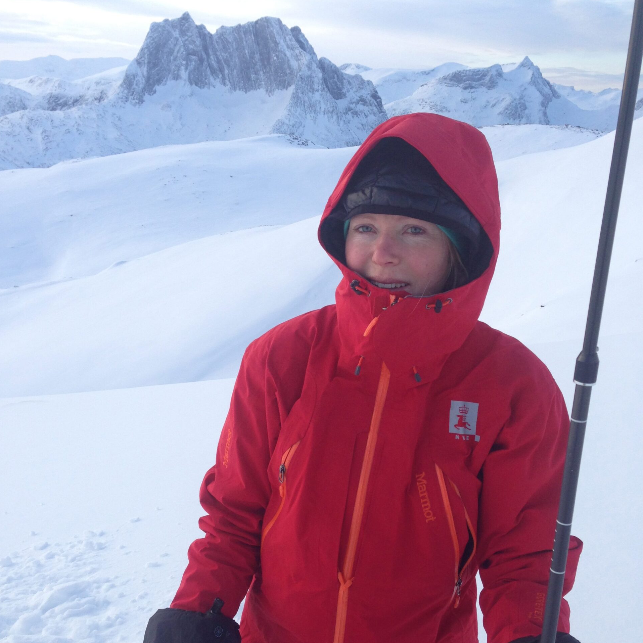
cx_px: 321
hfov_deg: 42.8
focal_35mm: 39
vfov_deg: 42.8
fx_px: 820
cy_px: 357
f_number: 2.4
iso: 50
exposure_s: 1/430
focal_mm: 4.12
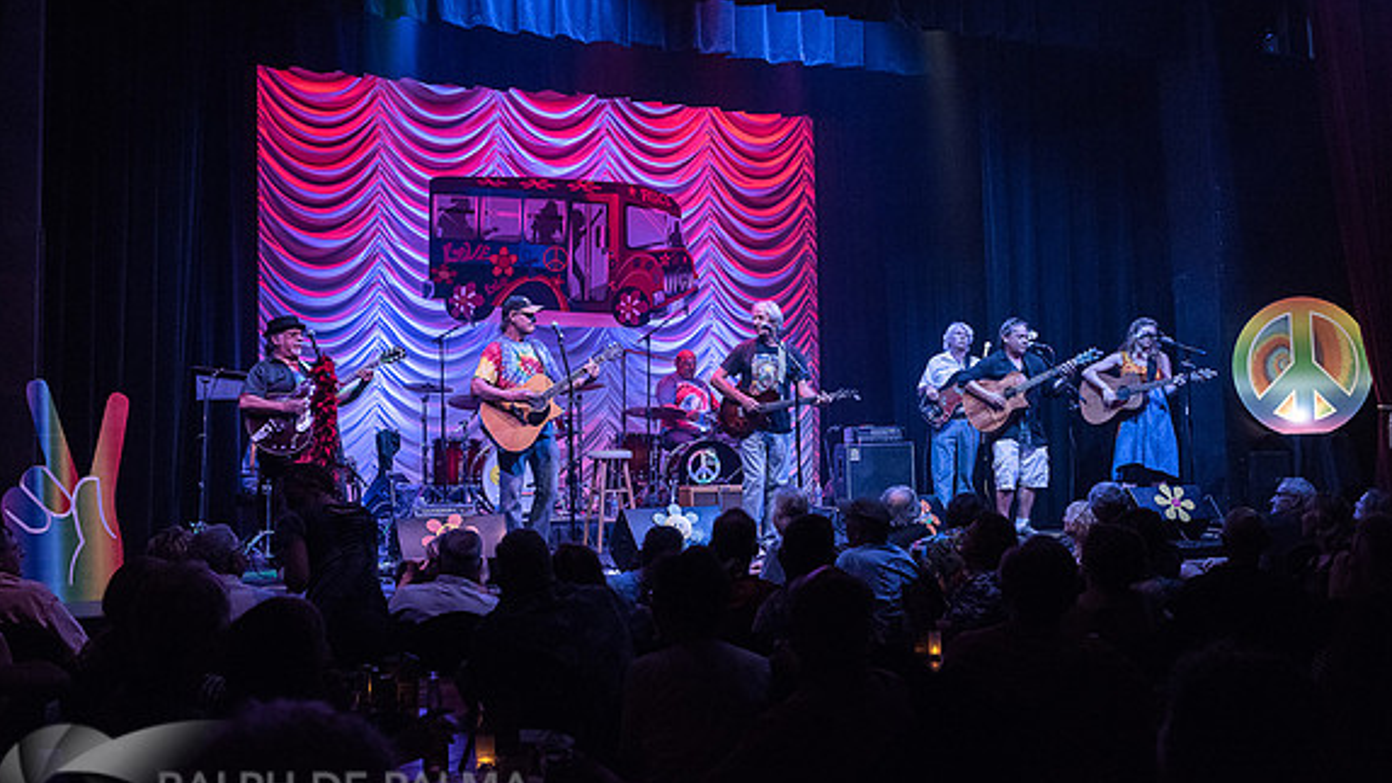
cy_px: 361
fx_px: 1329
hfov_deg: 55.3
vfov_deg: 32.8
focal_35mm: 36
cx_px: 702
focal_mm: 31
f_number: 4.5
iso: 2500
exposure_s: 1/160
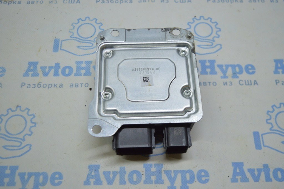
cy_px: 94
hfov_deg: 49.6
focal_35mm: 39
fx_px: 307
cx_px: 142
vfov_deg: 34.2
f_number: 4
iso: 400
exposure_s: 1/125
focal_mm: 26
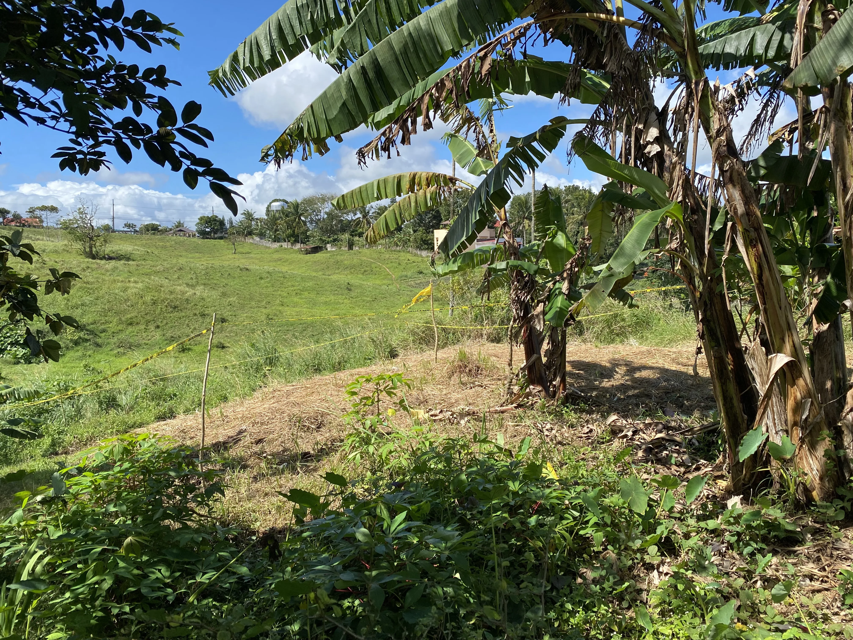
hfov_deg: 67.3
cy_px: 320
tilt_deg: -8.8
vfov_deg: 53.1
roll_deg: +1.4
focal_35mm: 26
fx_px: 641
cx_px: 426
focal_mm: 4.25
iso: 32
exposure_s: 1/1961
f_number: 1.8
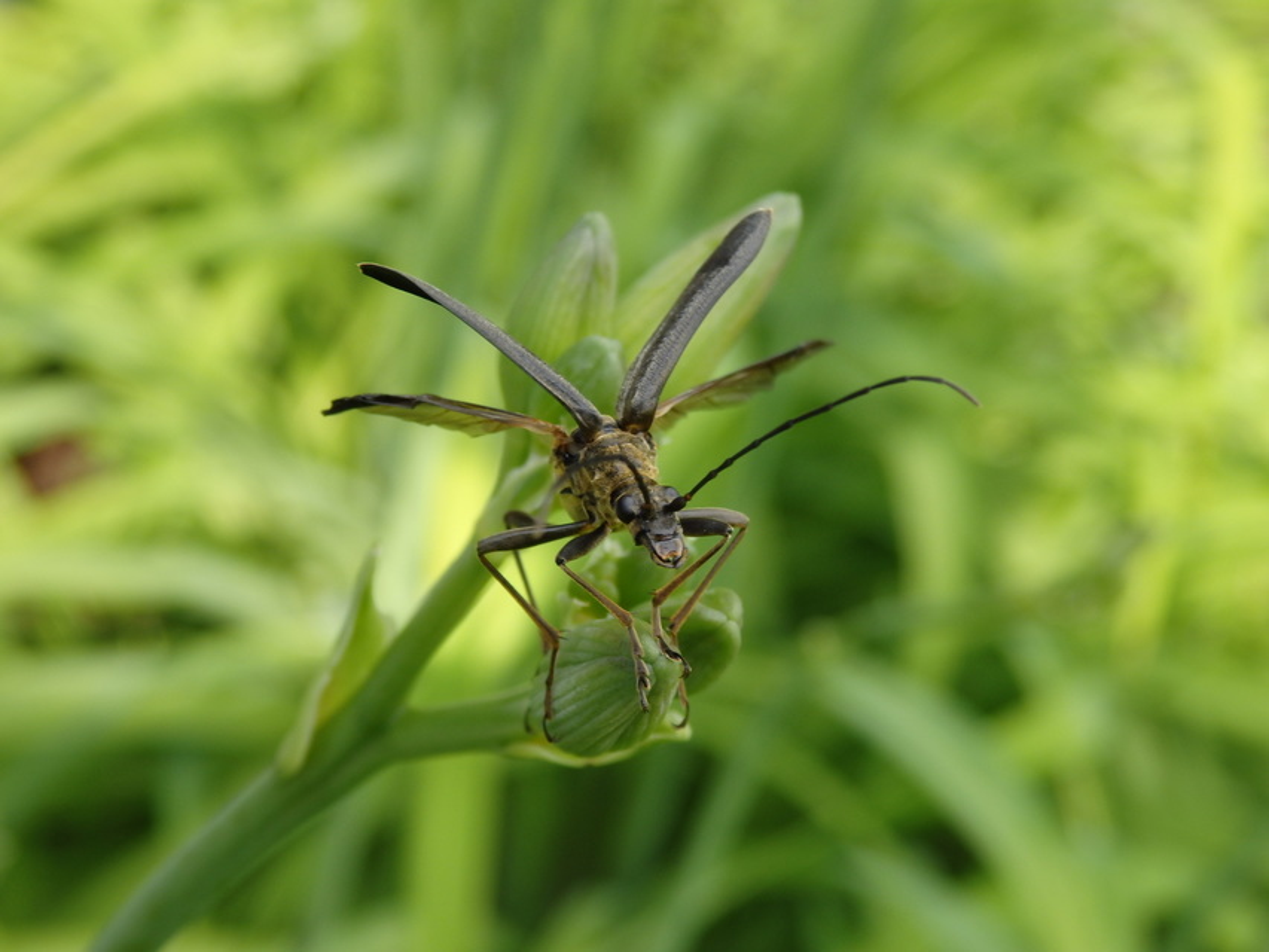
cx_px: 634
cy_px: 476
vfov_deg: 22.3
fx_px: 2420
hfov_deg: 29.4
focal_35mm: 66
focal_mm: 11.9
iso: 100
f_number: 4.4
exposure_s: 1/125
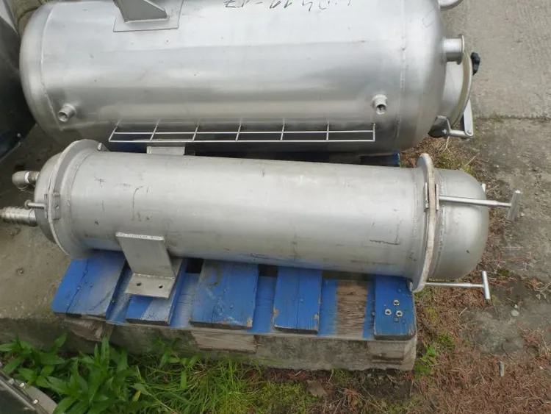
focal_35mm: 28
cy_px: 207
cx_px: 276
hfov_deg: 63.4
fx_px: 446
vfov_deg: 49.8
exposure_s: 1/400
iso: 160
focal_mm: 4.9
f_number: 3.3
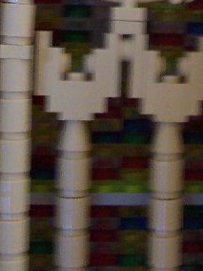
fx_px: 829
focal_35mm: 106
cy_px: -53
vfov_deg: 17.7
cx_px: 144
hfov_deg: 13.9
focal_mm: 5.6
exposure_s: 1/8
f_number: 2.8
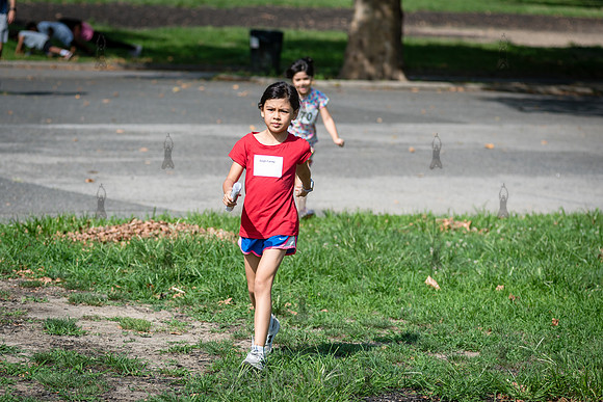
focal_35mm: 160
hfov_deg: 12.8
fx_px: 2681
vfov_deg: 8.6
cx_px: 269
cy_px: 197
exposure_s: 1/1000
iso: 200
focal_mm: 135
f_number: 4
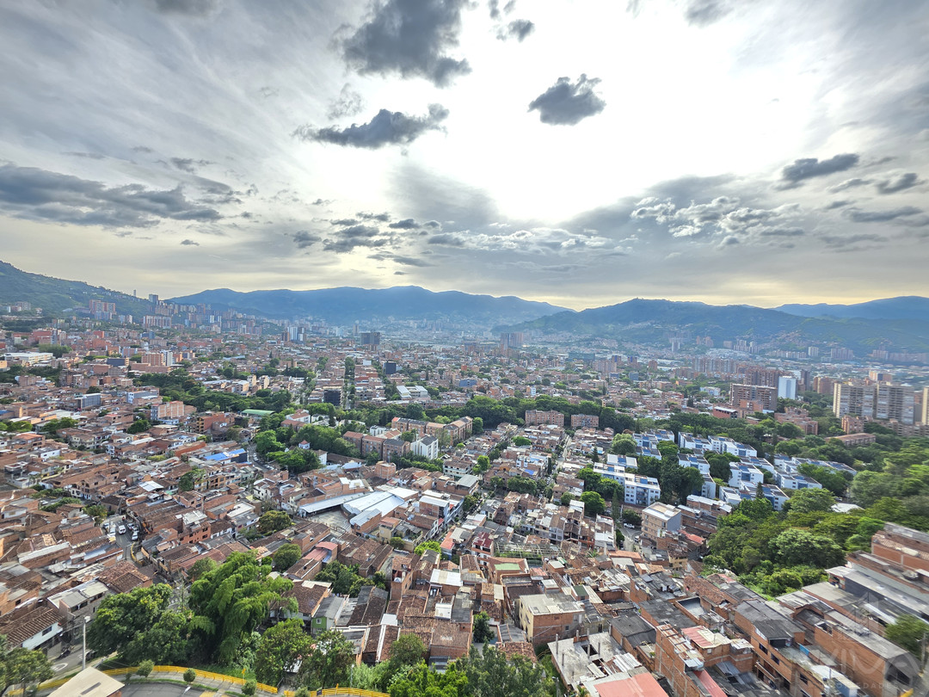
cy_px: 348
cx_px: 464
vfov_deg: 89.9
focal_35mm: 13
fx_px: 349
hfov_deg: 106.2
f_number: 1.9
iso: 40
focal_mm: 2.2
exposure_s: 1/287
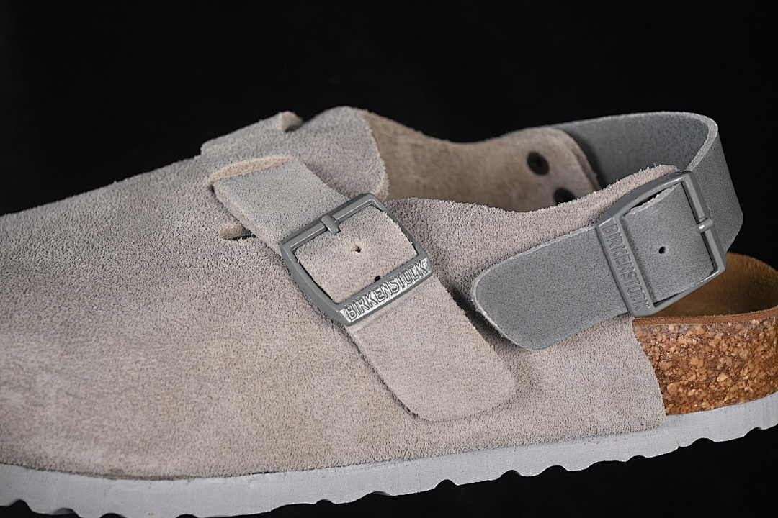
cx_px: 389
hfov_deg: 27.0
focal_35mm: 75
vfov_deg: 18.2
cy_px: 259
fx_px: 1621
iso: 160
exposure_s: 1/60
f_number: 7.1
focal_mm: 50
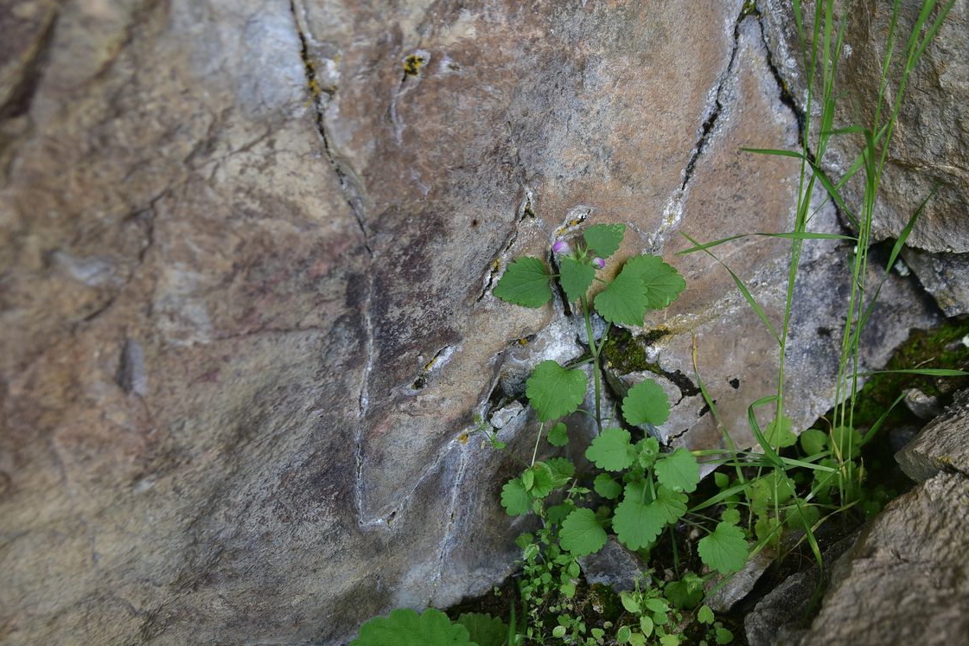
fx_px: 1561
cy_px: 344
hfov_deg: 34.4
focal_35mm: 58
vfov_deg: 23.4
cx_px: 545
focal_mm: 50
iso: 160
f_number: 3.5
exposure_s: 1/125
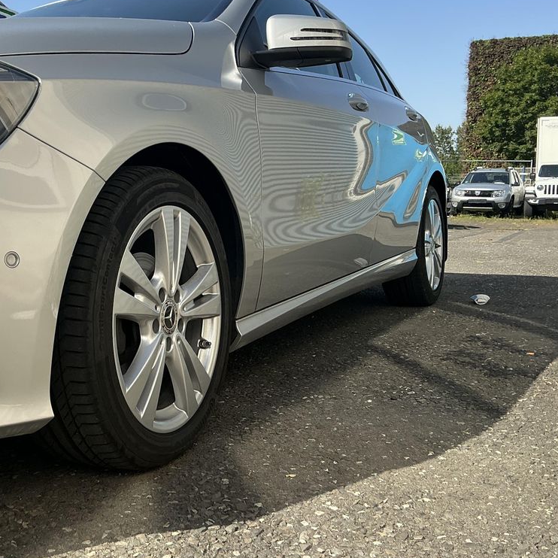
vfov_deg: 41.8
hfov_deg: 41.3
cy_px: 255
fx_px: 729
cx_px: 187
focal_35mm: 40
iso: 25
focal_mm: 3
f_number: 1.8
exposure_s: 1/1195
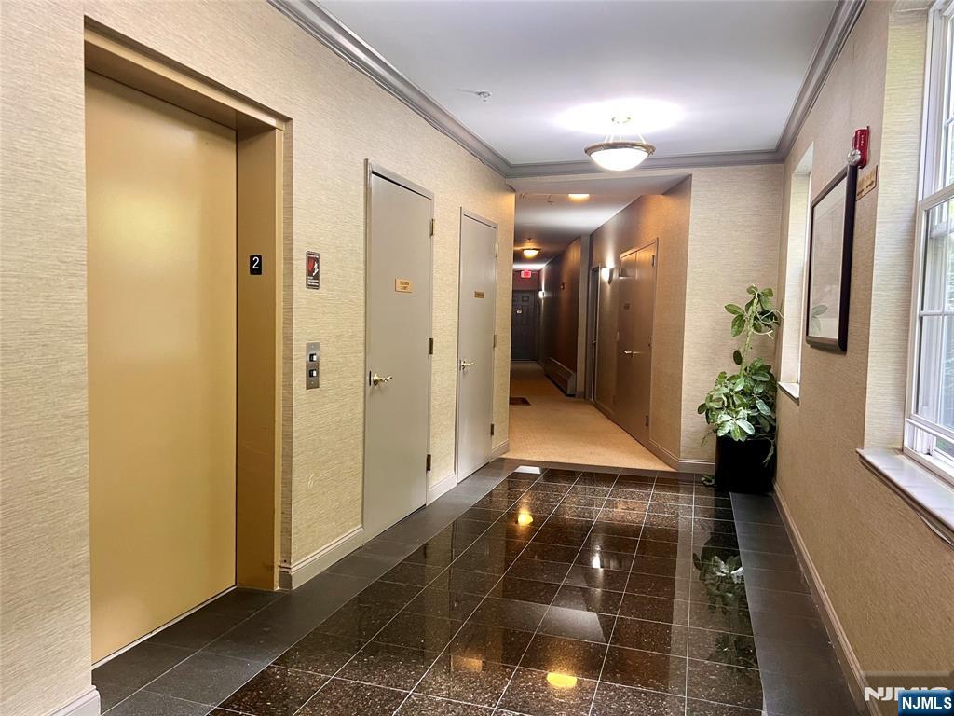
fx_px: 717
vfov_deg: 53.1
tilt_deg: -4.9
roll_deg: -0.9
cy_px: 358
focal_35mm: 26
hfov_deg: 67.3
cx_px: 477
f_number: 1.5
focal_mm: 5.7
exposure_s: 1/60
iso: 320
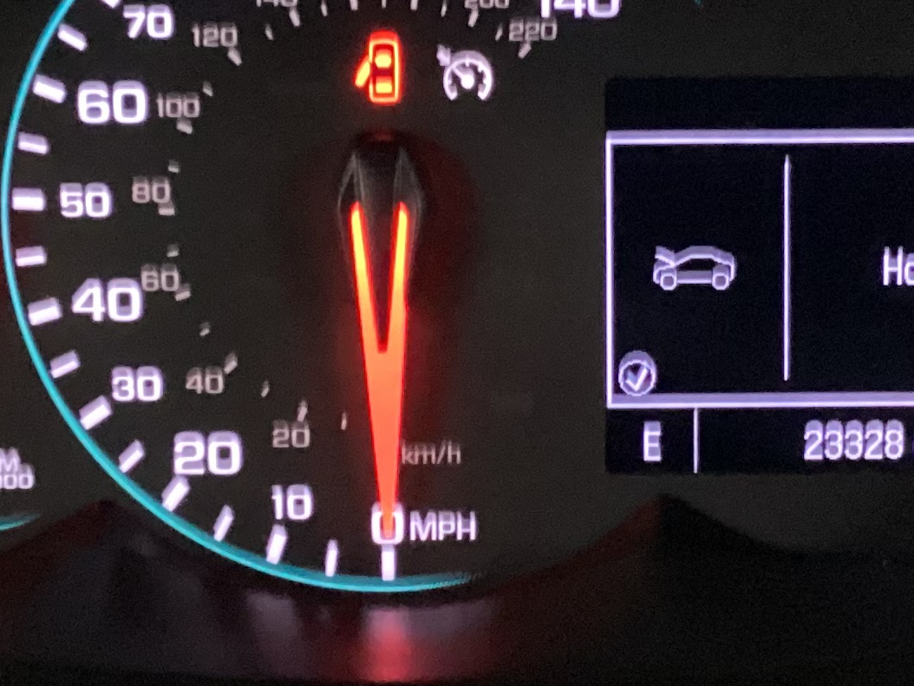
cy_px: 284
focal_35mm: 96
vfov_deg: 15.4
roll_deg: -0.8
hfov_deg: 20.4
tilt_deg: -26.7
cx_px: 485
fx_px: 2535
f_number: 2.4
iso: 640
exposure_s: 1/17
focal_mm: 3.3
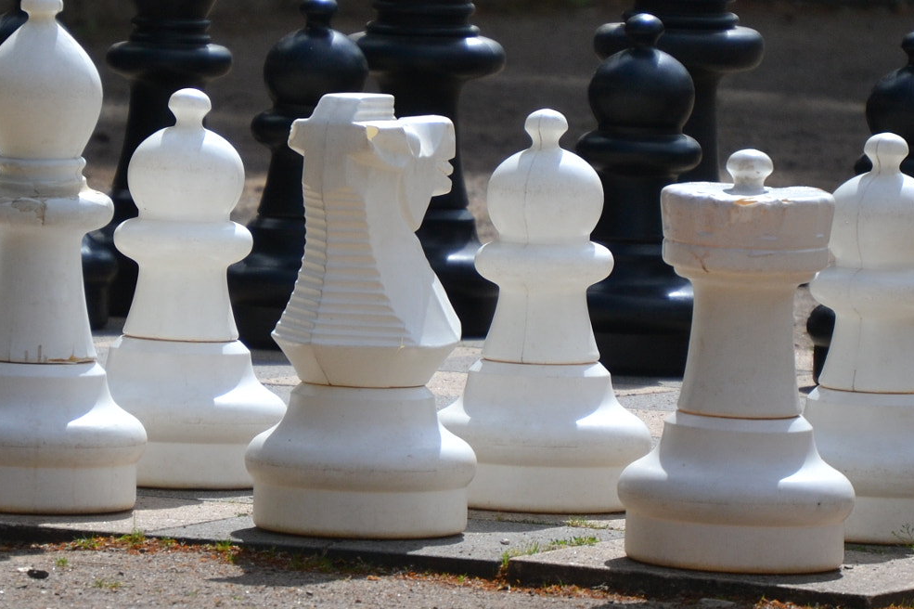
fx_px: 15836
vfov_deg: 2.2
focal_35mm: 624
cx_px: 293
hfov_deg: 3.3
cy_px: 225
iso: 360
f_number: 5.6
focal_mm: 200
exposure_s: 1/2000
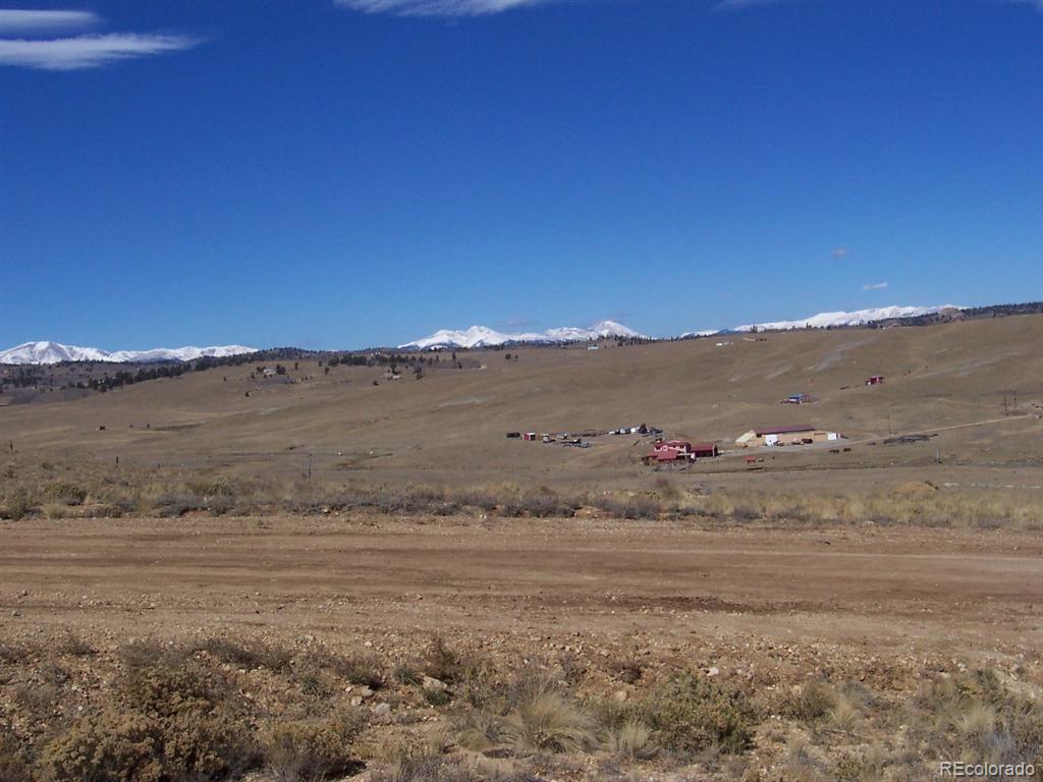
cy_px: 391
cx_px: 522
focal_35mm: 46
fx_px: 1386
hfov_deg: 41.2
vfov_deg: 31.5
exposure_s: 1/1000
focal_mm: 7
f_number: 5.6
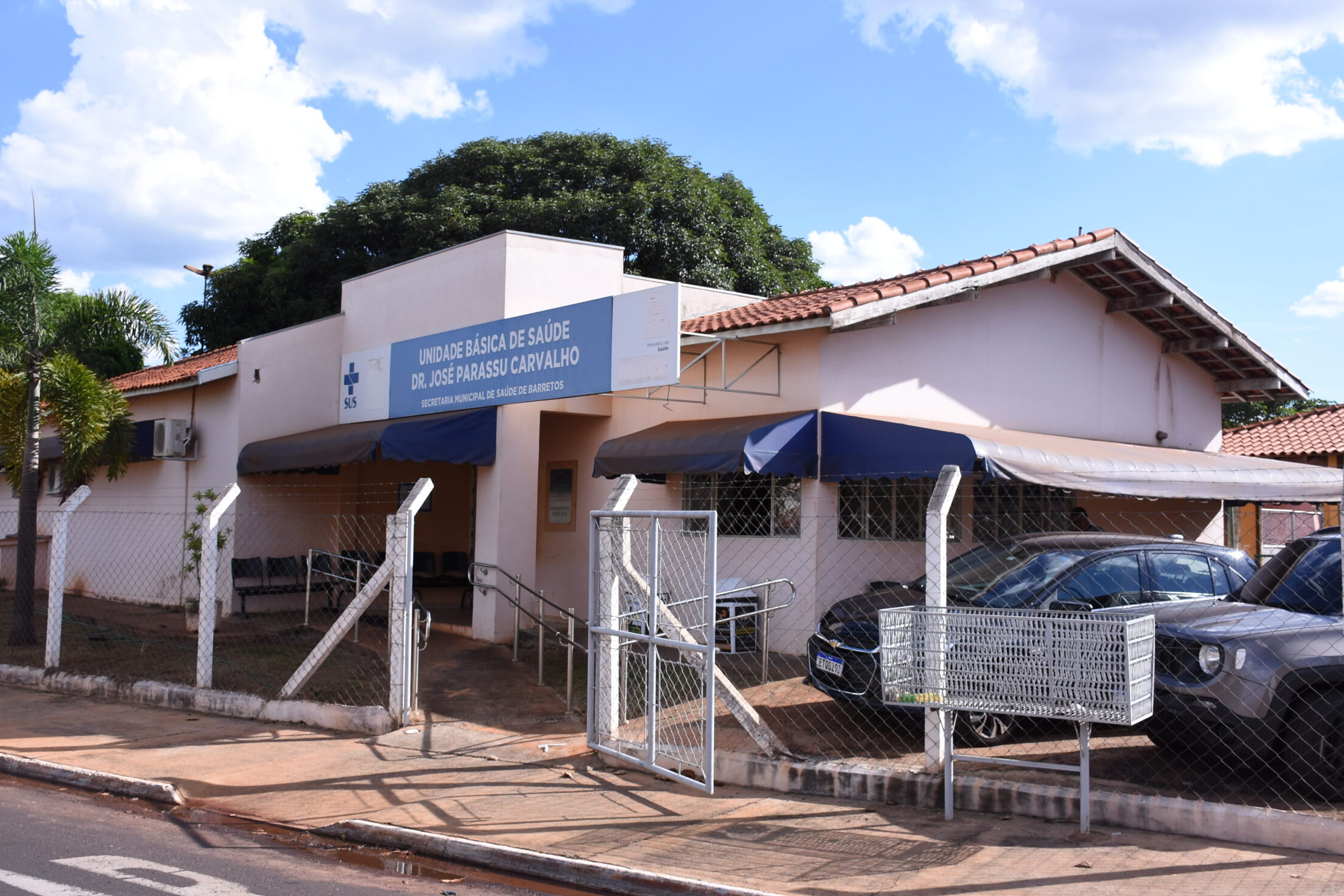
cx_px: 616
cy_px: 407
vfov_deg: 35.0
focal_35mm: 38
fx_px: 1419
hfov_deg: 50.6
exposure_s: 1/1600
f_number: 5.6
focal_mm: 22
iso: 400
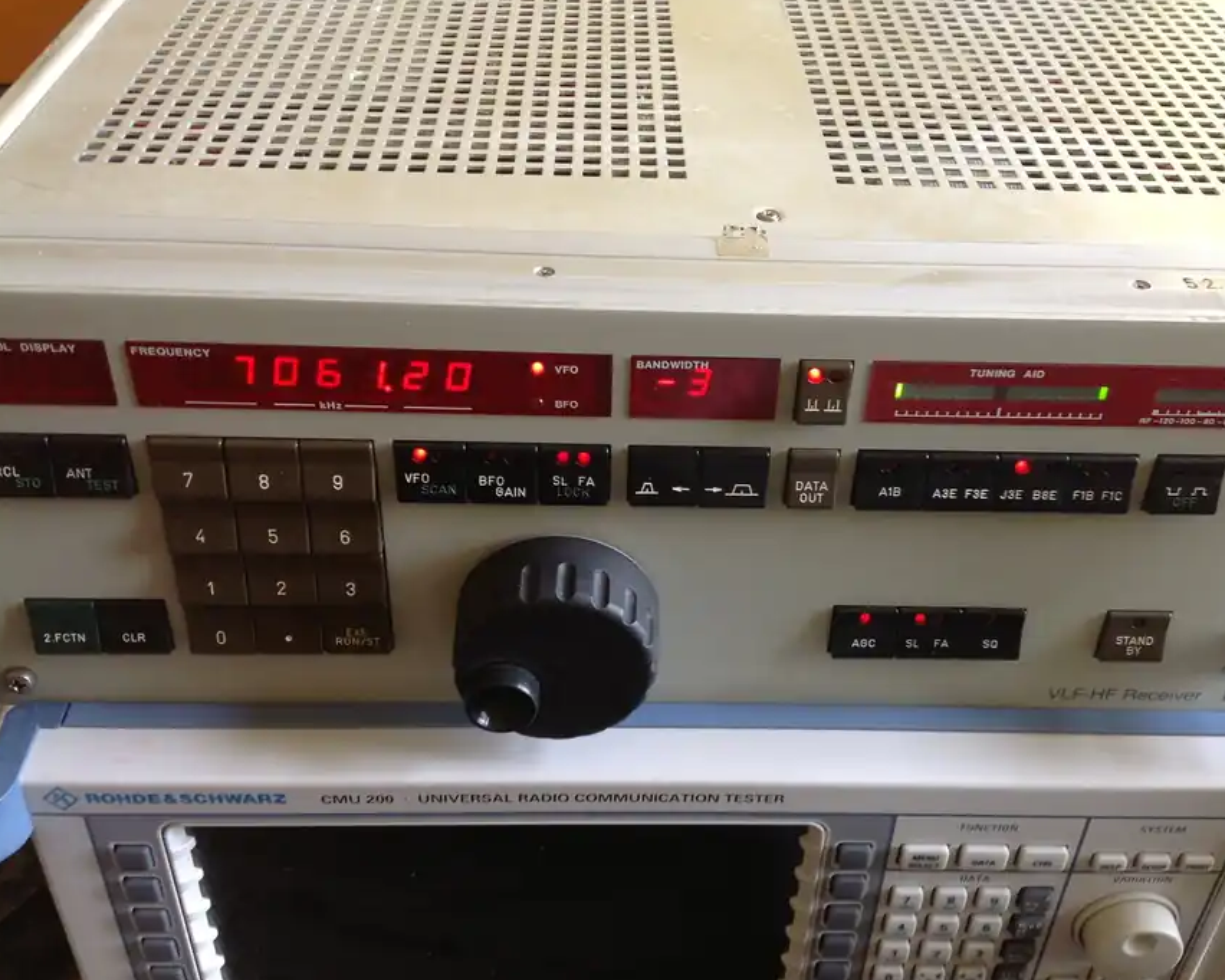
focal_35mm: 40
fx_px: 1451
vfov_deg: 37.4
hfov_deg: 45.7
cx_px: 687
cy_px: 483
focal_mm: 4.28
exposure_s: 1/24
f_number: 2.4
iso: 64
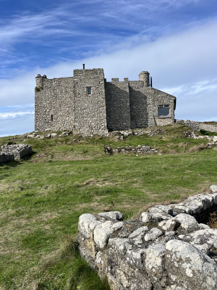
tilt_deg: +0.0
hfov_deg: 53.1
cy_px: 145
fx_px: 217
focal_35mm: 26
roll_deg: +1.1
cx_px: 108
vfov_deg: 67.3
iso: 50
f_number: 1.6
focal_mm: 5.1
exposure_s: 1/4310
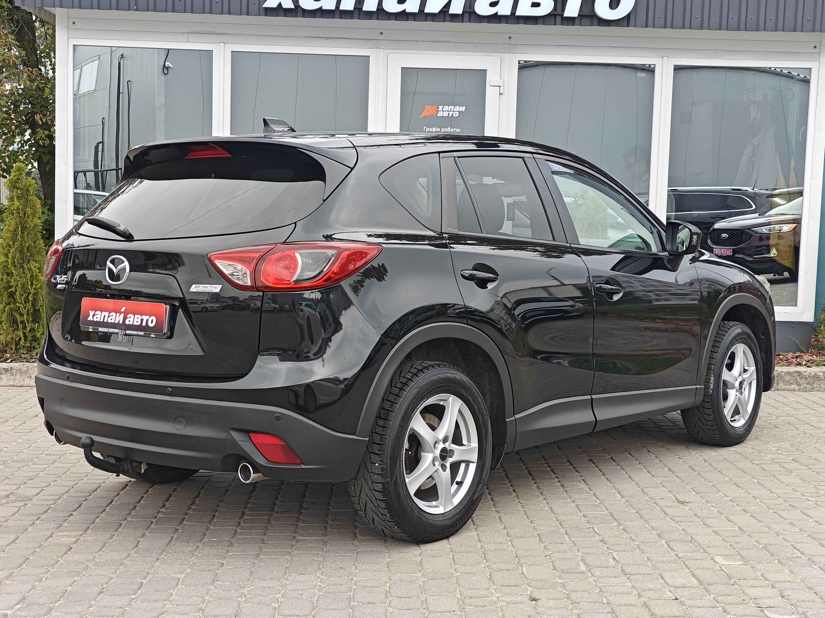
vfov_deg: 30.9
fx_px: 1120
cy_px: 309
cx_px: 412
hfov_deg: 40.4
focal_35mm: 47
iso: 50
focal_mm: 7.08
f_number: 2
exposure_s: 1/262
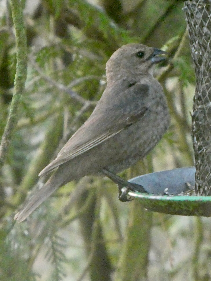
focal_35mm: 400
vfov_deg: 5.0
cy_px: 140
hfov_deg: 3.7
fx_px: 3251
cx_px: 106
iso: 1600
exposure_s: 1/60
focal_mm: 71.7
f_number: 6
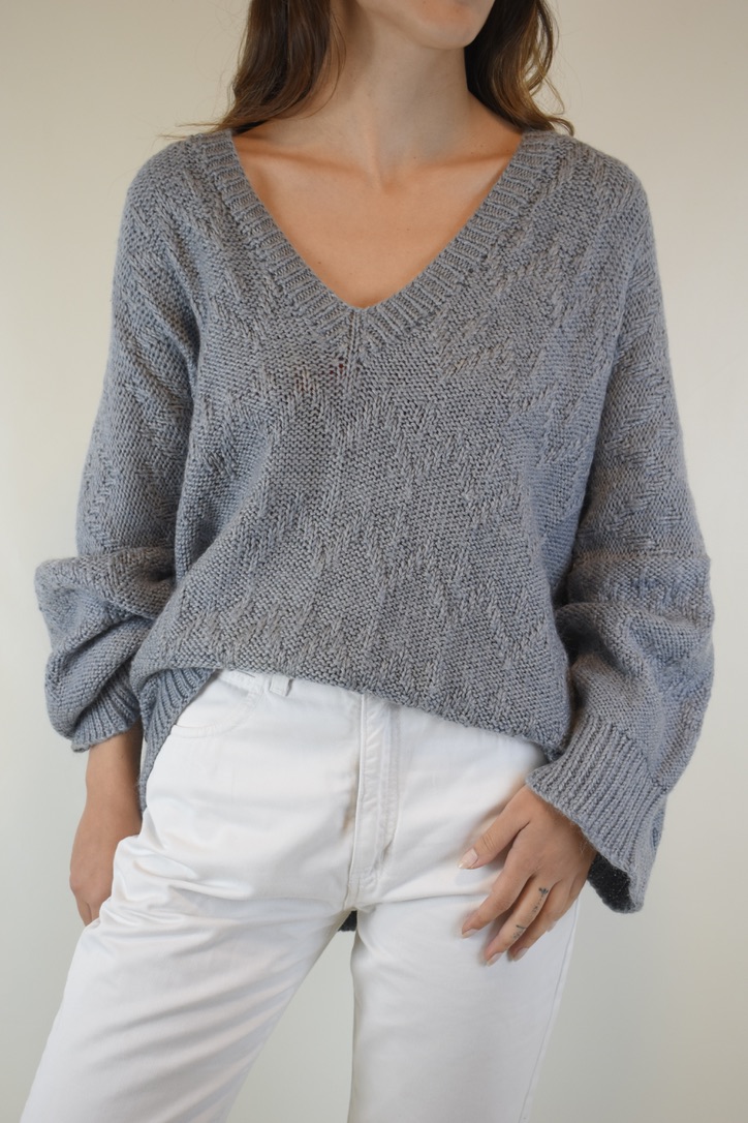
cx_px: 374
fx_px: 1636
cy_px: 562
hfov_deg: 25.8
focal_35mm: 52
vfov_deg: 37.9
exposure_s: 1/80
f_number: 4.5
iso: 400
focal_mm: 35
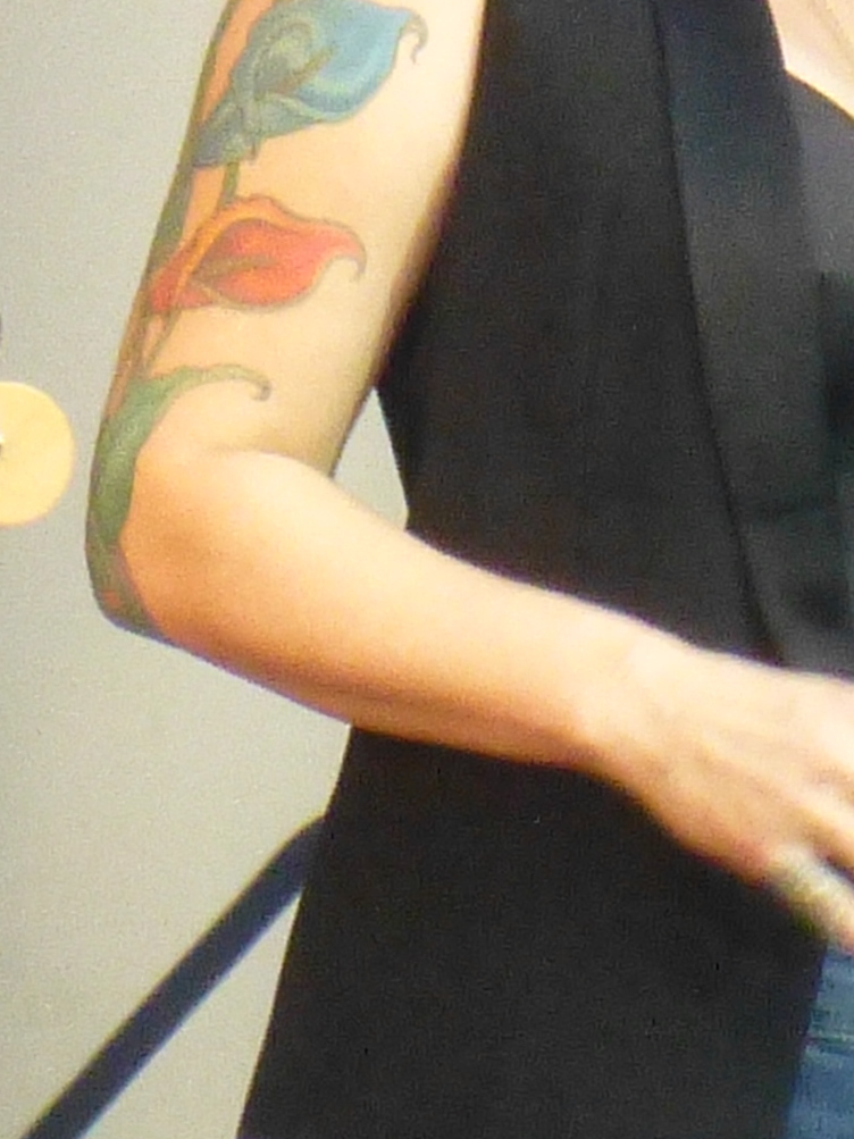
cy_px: 374
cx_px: 817
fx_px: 31454
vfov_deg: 2.1
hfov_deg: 1.6
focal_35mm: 956
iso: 800
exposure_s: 1/80
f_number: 5.9
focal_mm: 65
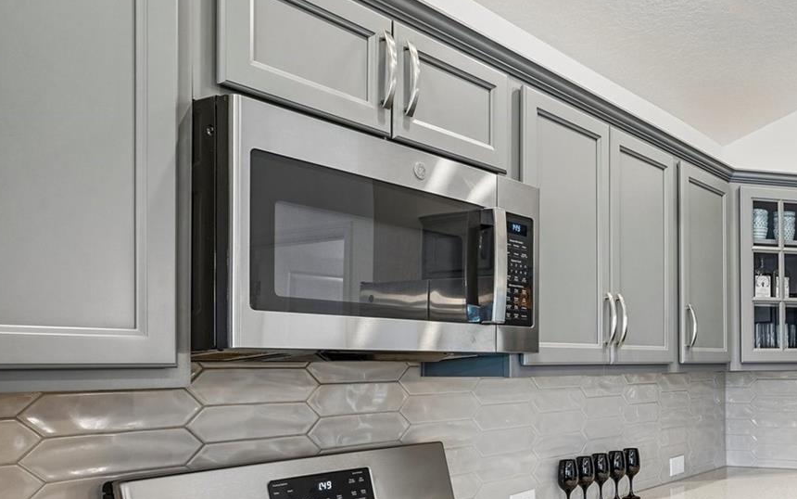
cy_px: 366
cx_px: 728
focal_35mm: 36
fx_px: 782
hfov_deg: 48.0
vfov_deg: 34.7
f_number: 9
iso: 400
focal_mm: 19
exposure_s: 1/6
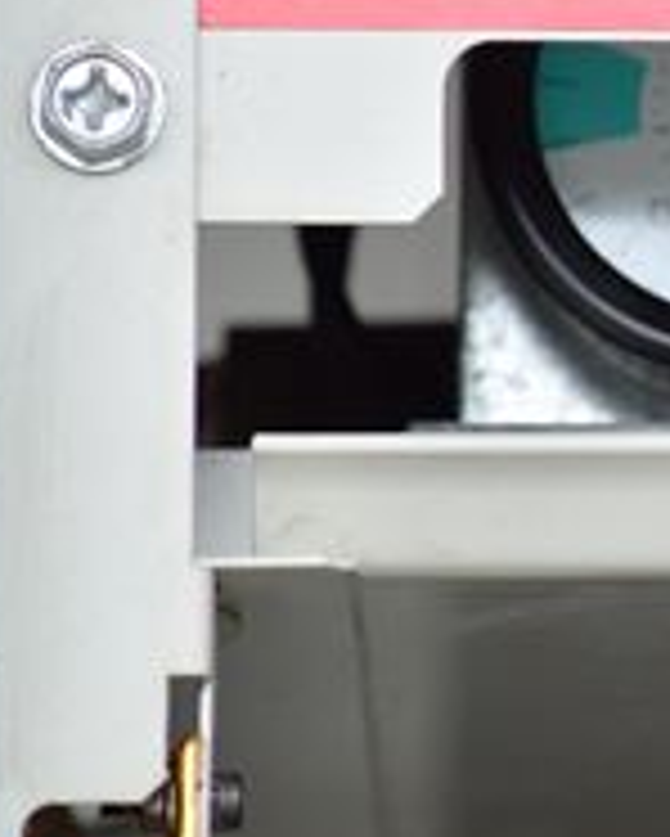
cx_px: 985
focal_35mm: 645
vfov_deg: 3.0
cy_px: 284
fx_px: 15974
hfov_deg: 2.4
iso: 1250
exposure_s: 1/1600
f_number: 6.3
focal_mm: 170
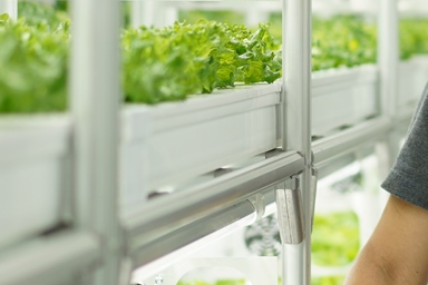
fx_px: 3067
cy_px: 47
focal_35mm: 258
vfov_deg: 5.3
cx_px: 642
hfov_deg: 7.8
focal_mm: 55
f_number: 2
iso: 100
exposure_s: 1/1000
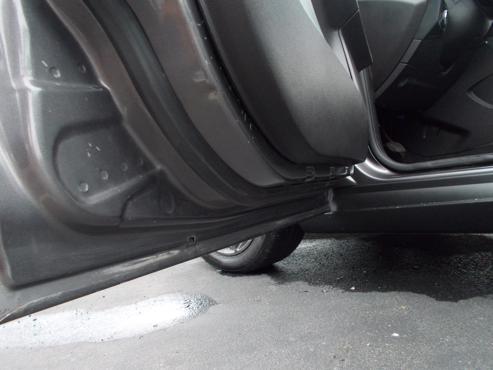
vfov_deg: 53.1
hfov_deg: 67.3
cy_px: 185
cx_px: 246
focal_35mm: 26
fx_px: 370
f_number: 3.2
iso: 250
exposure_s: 1/250
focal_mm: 4.6
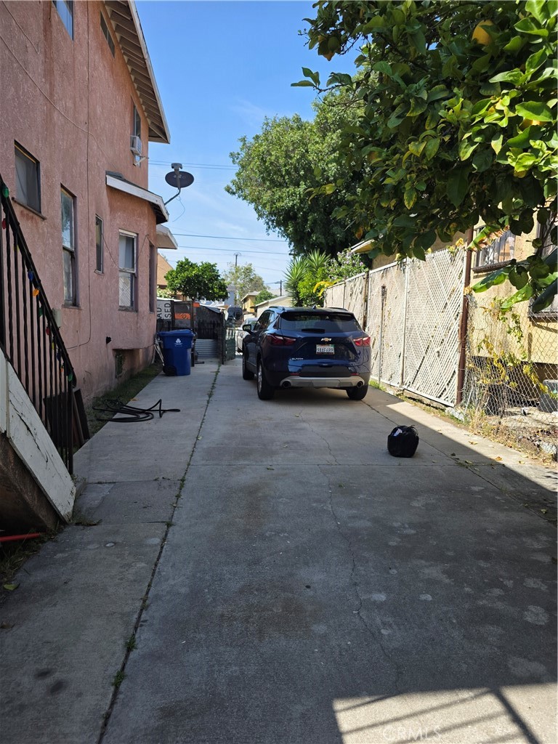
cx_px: 279
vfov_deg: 73.9
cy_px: 372
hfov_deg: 58.9
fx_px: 494
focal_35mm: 23
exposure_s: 1/2614
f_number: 1.7
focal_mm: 6.3
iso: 80
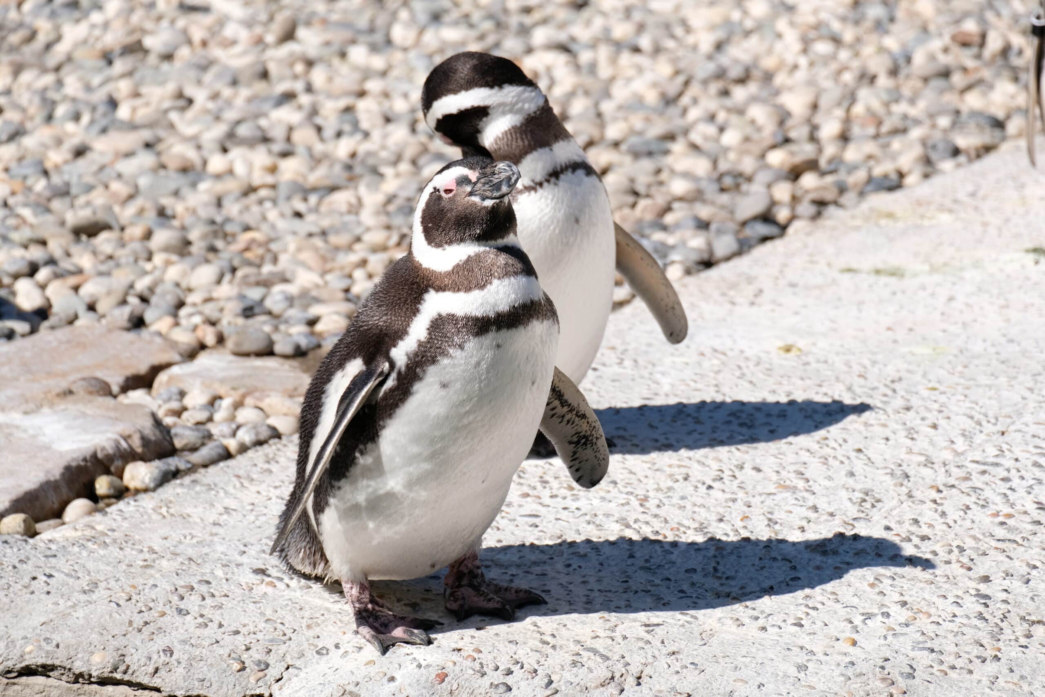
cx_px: 522
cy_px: 348
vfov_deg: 7.6
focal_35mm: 181
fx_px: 5254
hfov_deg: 11.4
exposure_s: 1/680
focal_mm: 120.6
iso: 200
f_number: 5.8
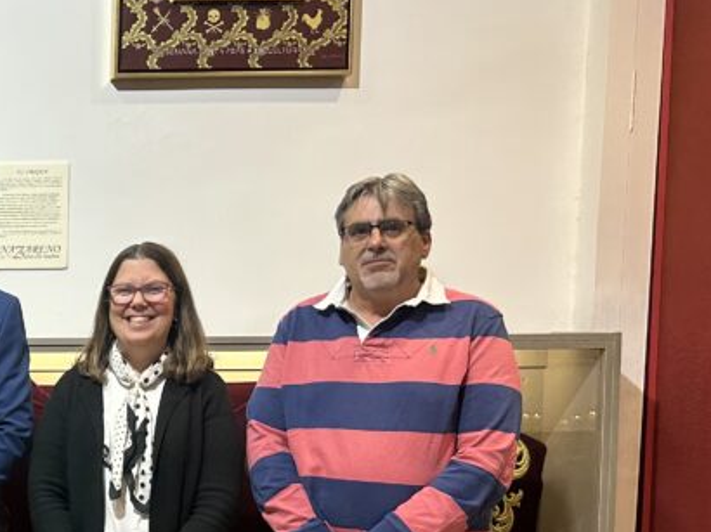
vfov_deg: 24.0
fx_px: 1232
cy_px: 430
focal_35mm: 60
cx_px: -146
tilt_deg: -4.7
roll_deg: -0.1
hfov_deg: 28.1
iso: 200
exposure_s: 1/100
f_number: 1.78
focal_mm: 6.86
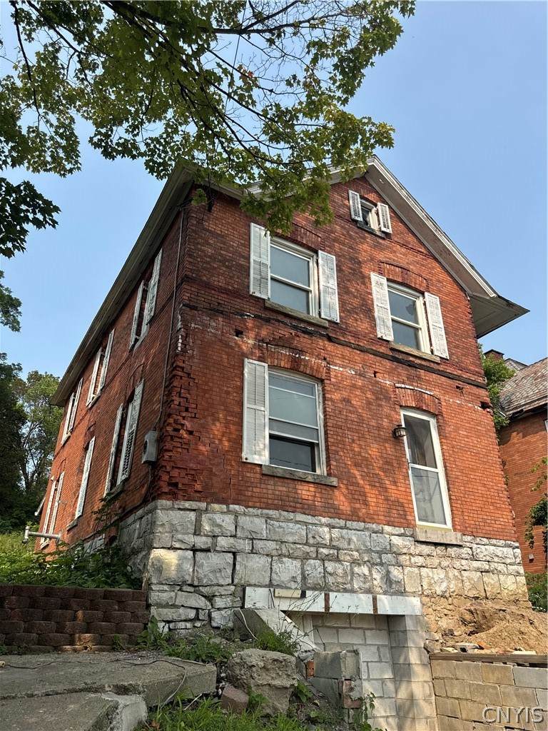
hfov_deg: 56.8
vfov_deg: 71.6
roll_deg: +1.2
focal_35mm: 24
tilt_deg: +28.7
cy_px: 366
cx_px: 274
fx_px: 507
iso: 80
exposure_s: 1/3247
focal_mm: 6.76
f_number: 1.78
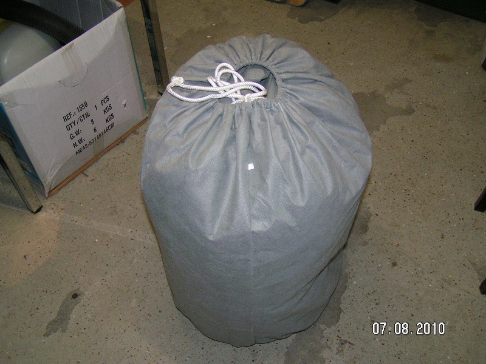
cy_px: 182
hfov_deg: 49.0
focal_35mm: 38
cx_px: 243
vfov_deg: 37.7
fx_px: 534
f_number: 2.8
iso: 200
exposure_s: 1/40
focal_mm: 5.8
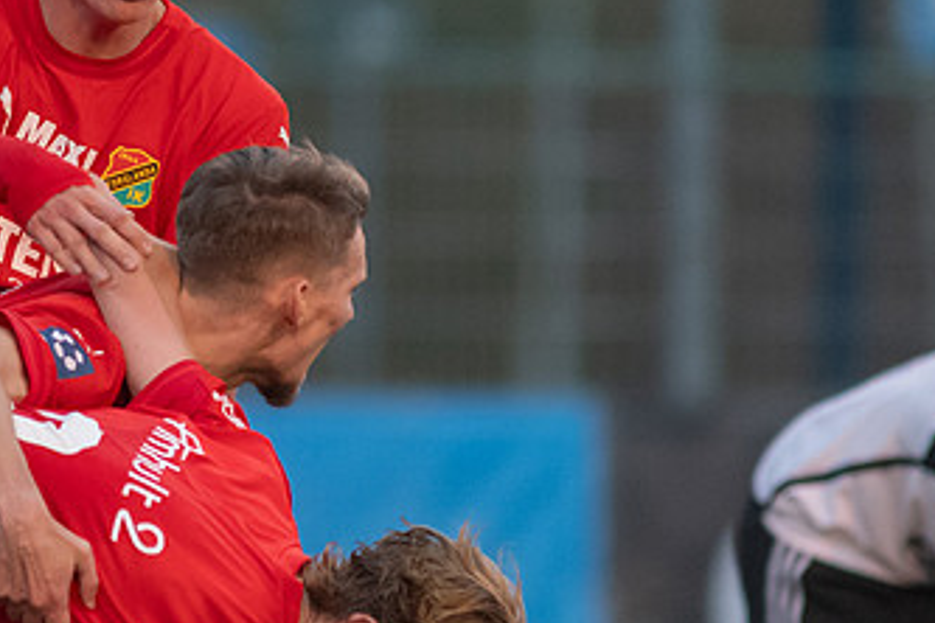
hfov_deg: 2.0
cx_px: 219
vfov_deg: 1.3
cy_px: 304
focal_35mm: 1044
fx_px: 27113
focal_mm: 300
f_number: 3.2
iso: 5000
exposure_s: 1/1000
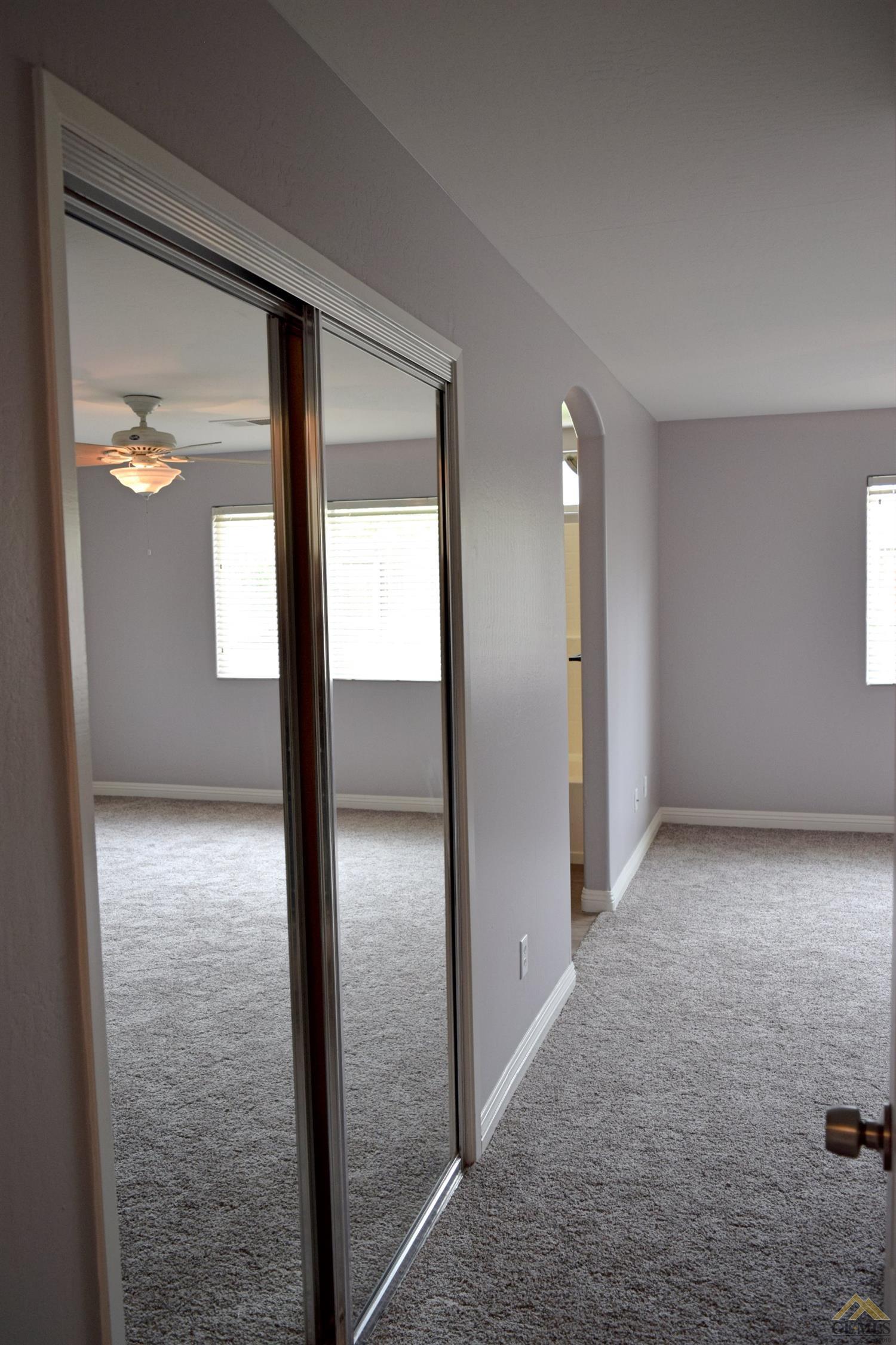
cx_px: 448
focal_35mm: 30
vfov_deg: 61.9
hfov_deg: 43.6
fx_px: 1120
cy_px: 672
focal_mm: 20
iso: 400
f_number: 5
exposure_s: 1/100
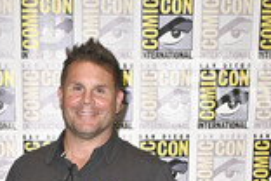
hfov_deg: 21.4
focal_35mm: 95
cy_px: 345
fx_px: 715
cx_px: 87
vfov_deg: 12.8
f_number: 6.3
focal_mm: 37
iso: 2000
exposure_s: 1/250
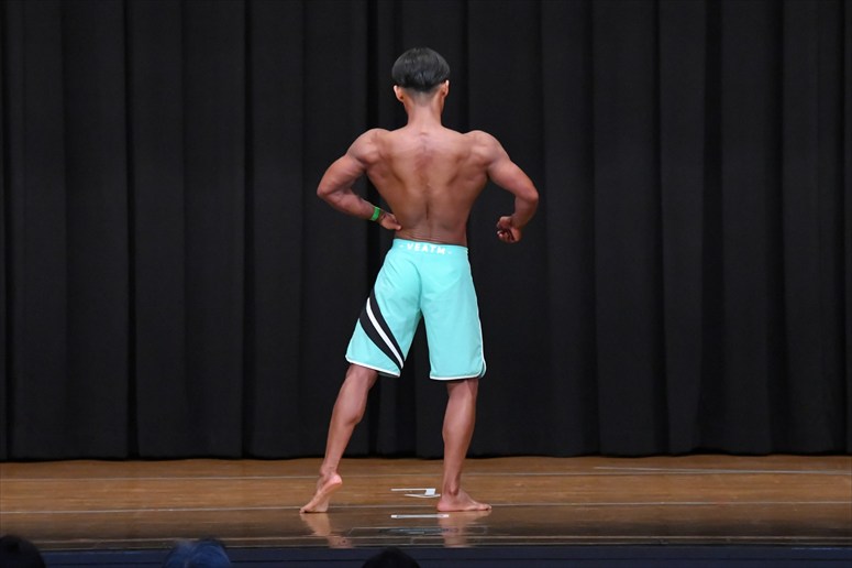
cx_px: 426
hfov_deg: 9.2
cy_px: 284
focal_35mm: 225
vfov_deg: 6.1
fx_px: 5322
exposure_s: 1/400
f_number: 5.6
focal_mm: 150
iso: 8000
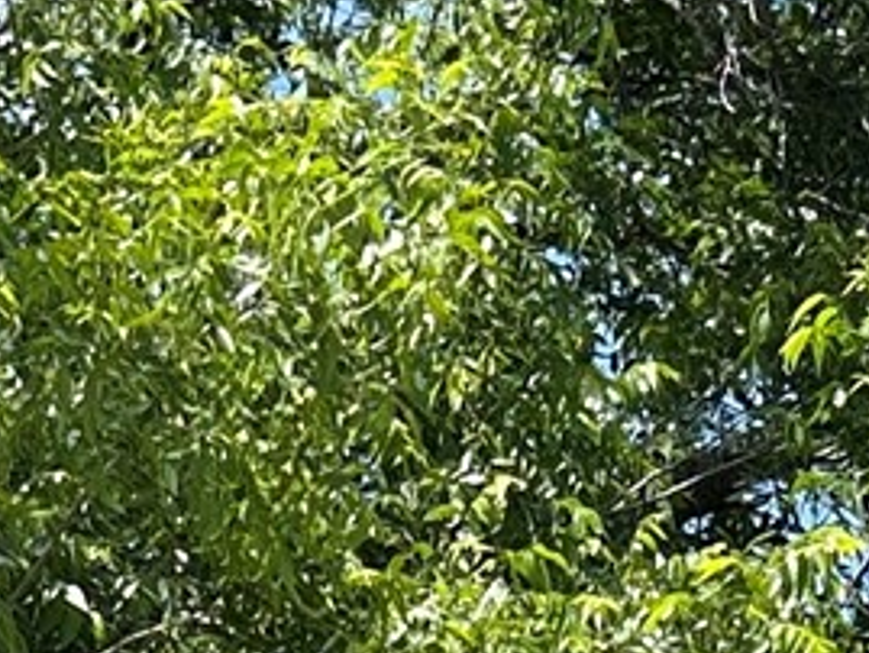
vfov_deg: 7.2
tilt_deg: +6.0
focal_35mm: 198
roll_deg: +1.6
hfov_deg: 10.0
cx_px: 265
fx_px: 4973
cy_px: 1309
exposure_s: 1/1531
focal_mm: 5.7
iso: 50
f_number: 1.5
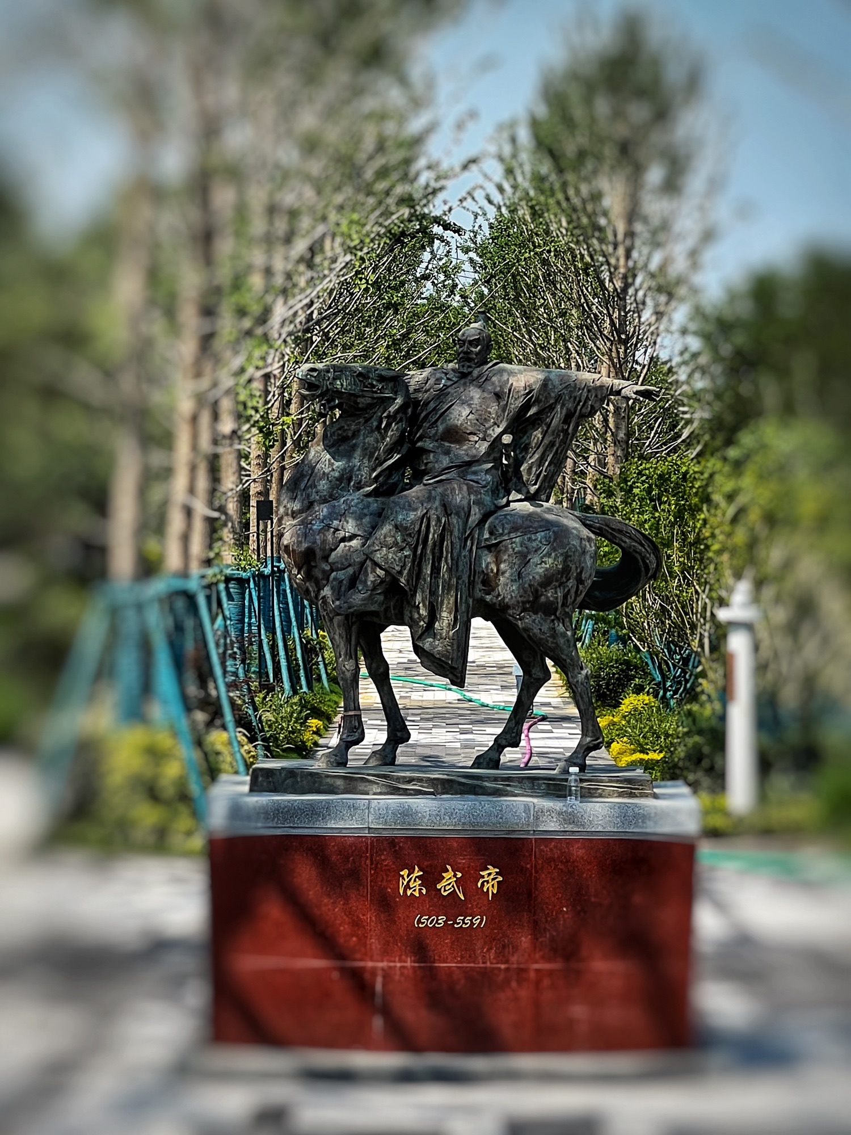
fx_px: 2524
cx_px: 426
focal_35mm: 77
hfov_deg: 19.1
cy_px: 568
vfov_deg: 25.3
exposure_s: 1/779
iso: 32
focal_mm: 9
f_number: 2.8
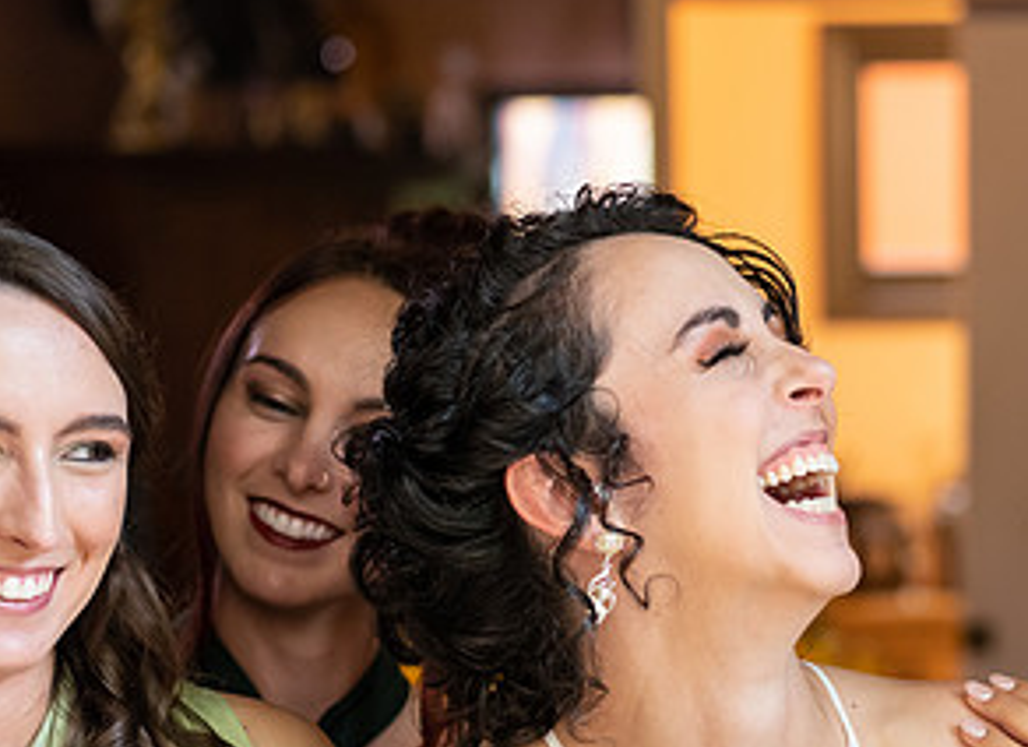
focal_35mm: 116
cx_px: 772
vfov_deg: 12.4
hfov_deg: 17.1
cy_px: 733
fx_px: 3406
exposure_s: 1/160
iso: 320
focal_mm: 55
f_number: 2.5
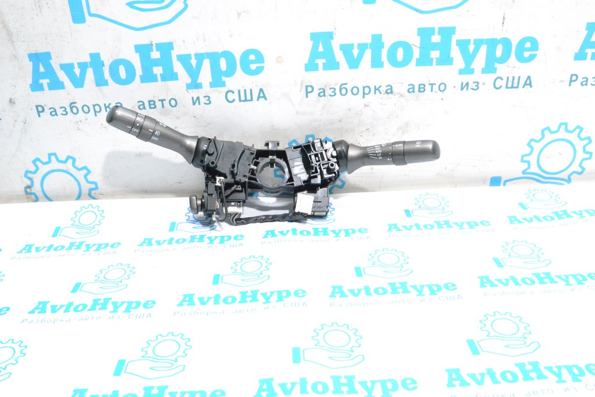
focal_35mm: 30
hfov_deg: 61.9
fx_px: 496
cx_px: 298
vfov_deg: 43.6
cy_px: 198
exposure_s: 1/80
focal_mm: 20
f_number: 14
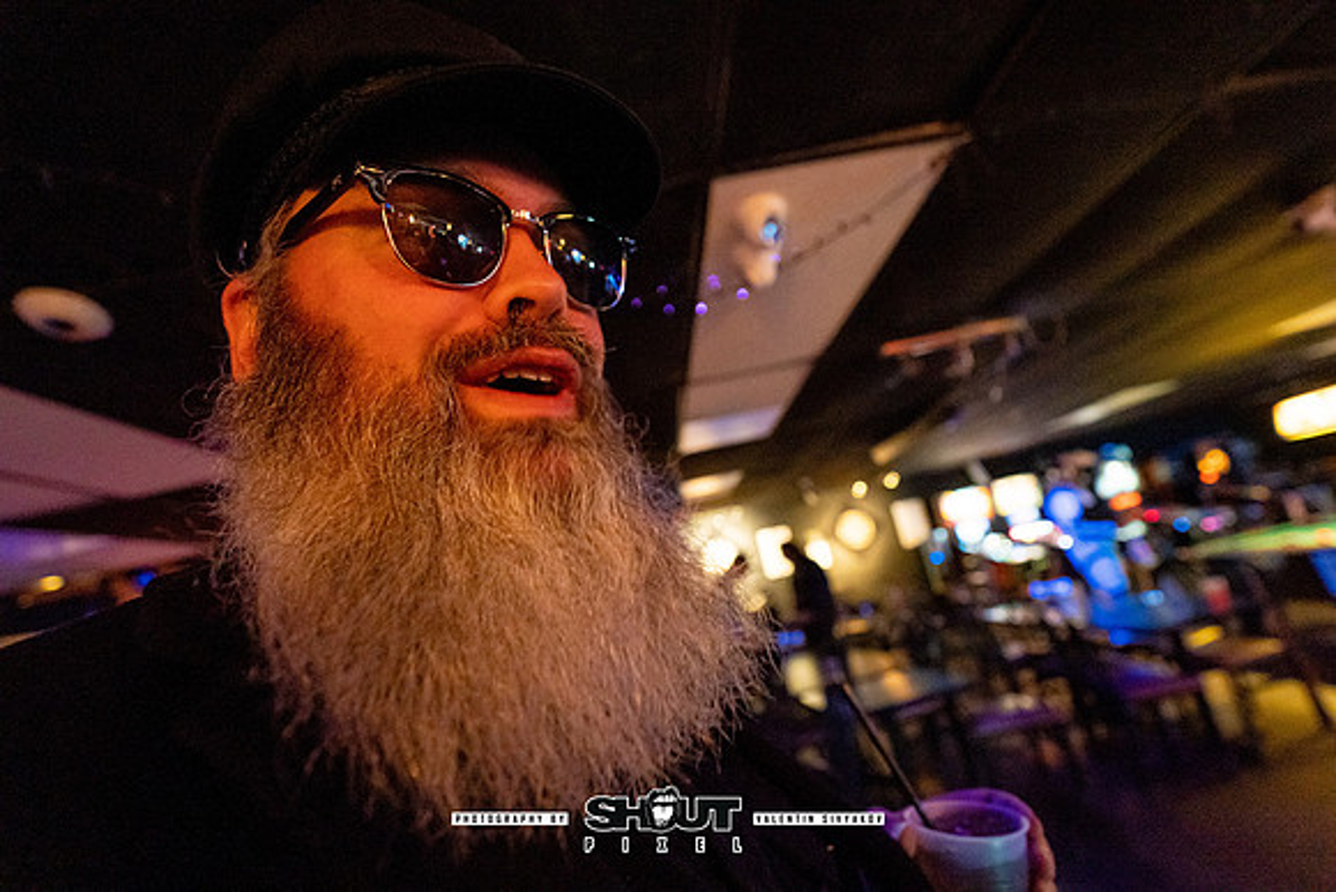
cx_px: 668
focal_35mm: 14
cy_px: 446
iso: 3200
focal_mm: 14
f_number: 2.8
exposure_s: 1/160
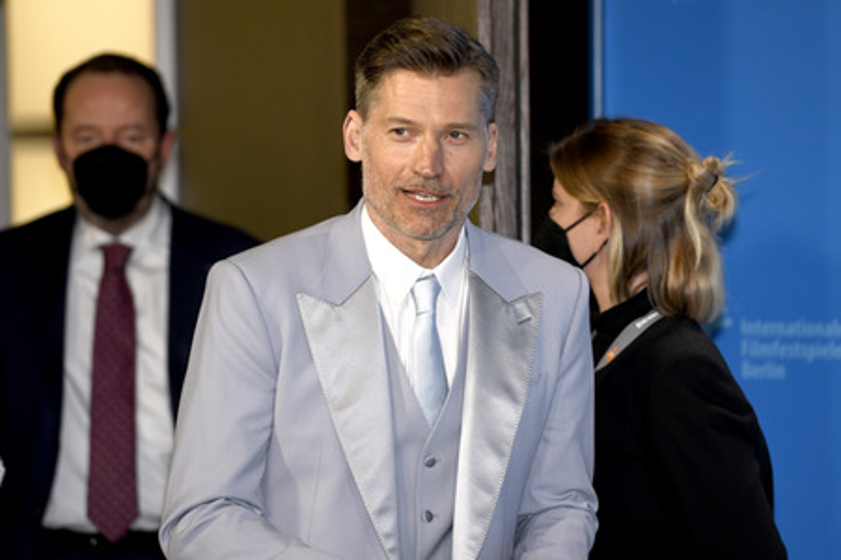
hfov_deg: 10.3
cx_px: 420
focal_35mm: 200
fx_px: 4669
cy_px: 280
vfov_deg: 6.9
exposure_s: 1/400
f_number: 3.5
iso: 800
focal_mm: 200
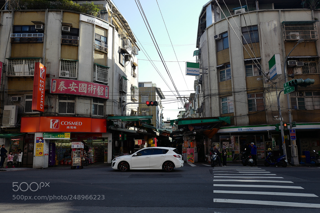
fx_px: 249
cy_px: 106
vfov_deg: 46.4
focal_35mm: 28
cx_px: 160
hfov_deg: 65.5
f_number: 2.5
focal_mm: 28
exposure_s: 1/1000
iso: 100
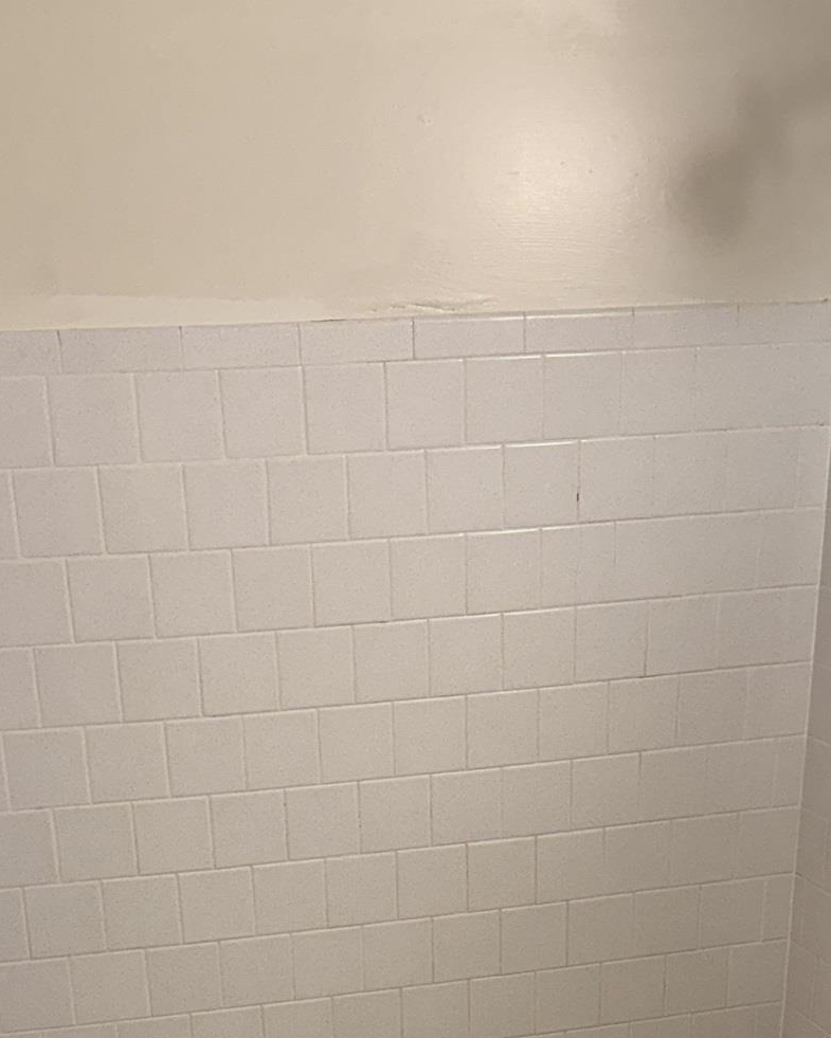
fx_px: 1691
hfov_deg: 27.6
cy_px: 1100
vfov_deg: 31.0
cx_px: 391
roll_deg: +3.1
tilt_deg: -23.7
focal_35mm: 55
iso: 160
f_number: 1.78
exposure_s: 1/120
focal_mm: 6.76
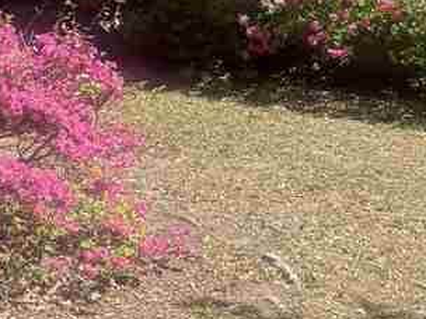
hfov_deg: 16.9
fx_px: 1243
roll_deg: -1.8
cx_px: 706
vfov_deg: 13.8
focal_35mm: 101
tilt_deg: +8.0
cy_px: -146
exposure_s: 1/1949
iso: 80
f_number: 1.78
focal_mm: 6.76
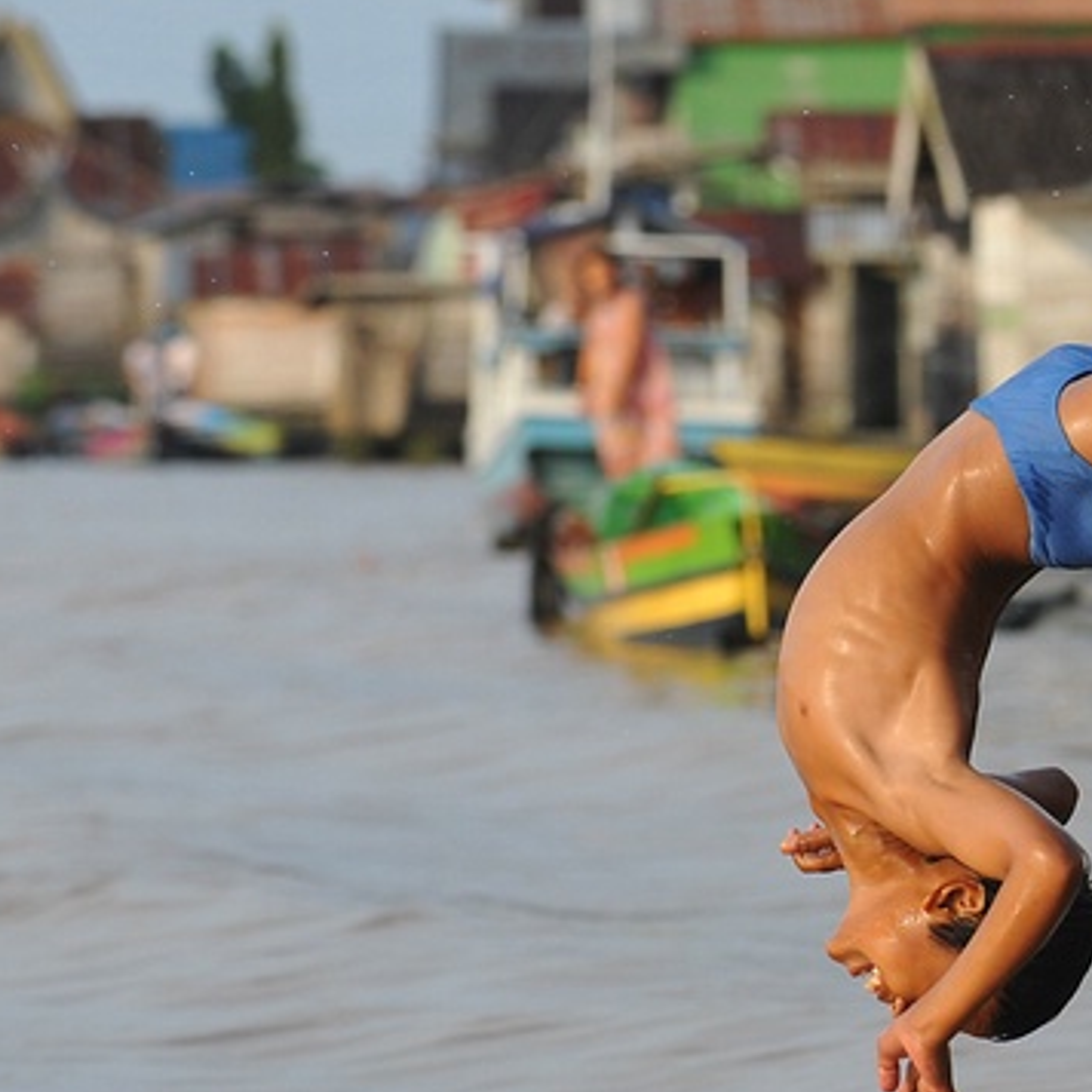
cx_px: 1304
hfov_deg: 6.3
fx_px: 9886
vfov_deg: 6.3
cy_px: 633
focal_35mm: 277
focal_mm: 116
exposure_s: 1/3200
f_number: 4.5
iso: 640
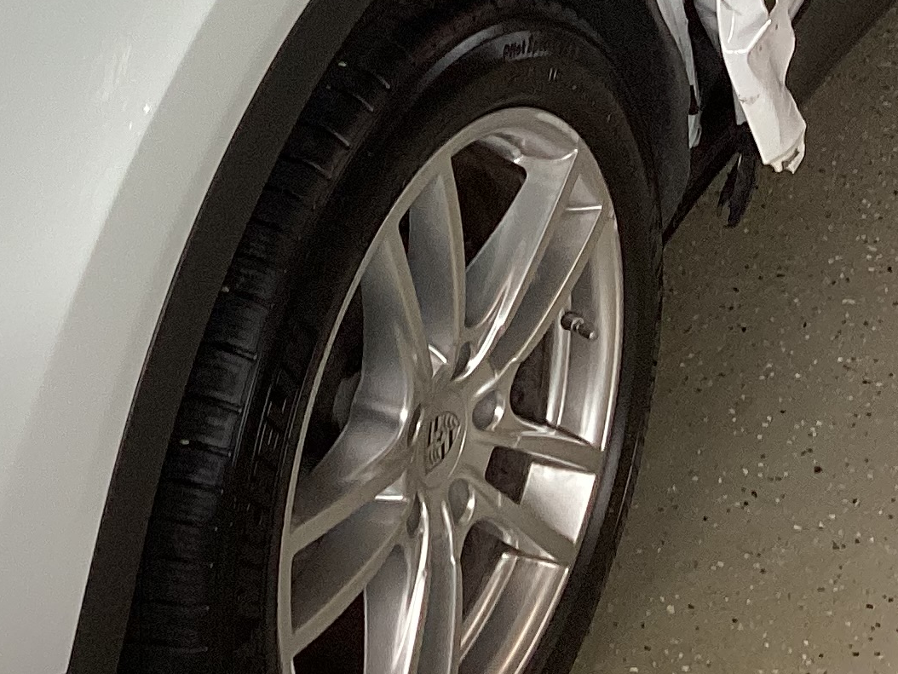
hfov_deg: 19.5
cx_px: -119
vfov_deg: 14.6
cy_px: -263
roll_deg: +4.8
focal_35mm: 96
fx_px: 2491
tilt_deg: -22.0
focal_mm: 3.3
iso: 64
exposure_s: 1/120
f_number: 2.4
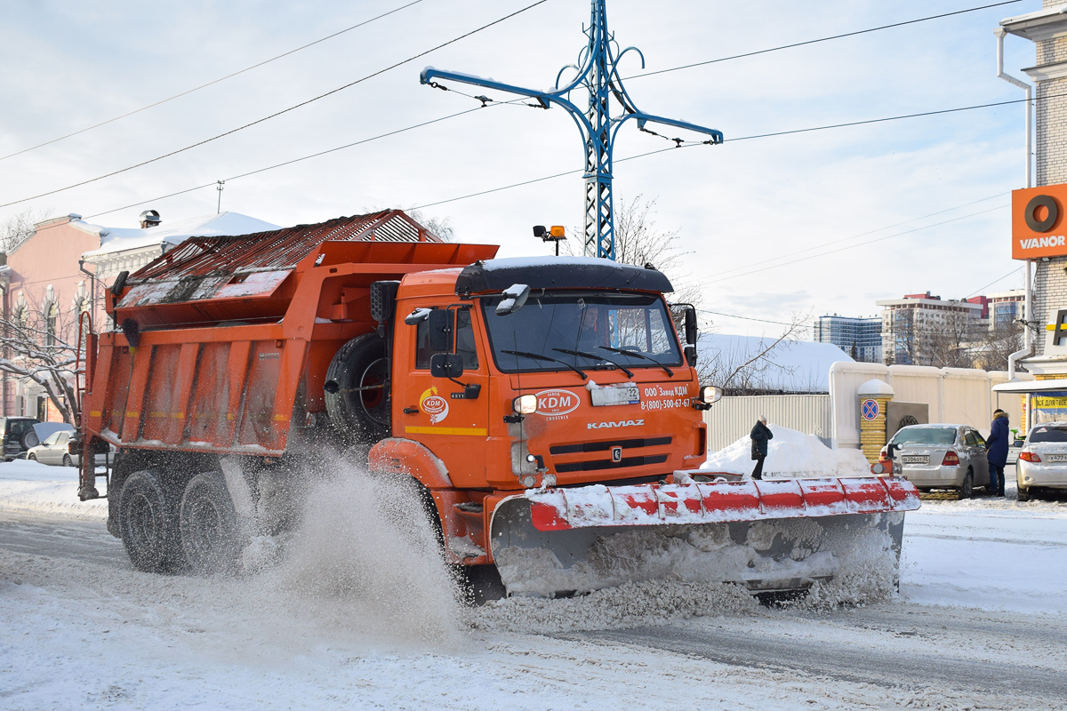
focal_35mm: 40
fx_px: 1200
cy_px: 356
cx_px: 534
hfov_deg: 47.9
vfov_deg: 33.0
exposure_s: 1/800
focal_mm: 27
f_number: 5
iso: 400
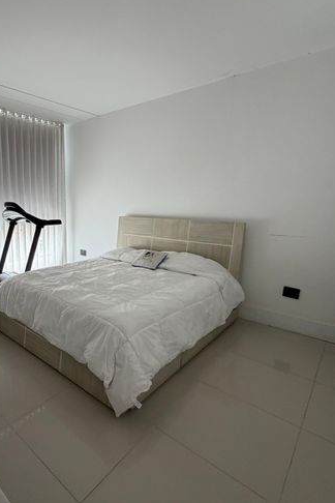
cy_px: 245
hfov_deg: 58.6
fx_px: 279
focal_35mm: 20
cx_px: 82
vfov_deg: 84.0
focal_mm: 2.22
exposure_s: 1/121
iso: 320
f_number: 2.2
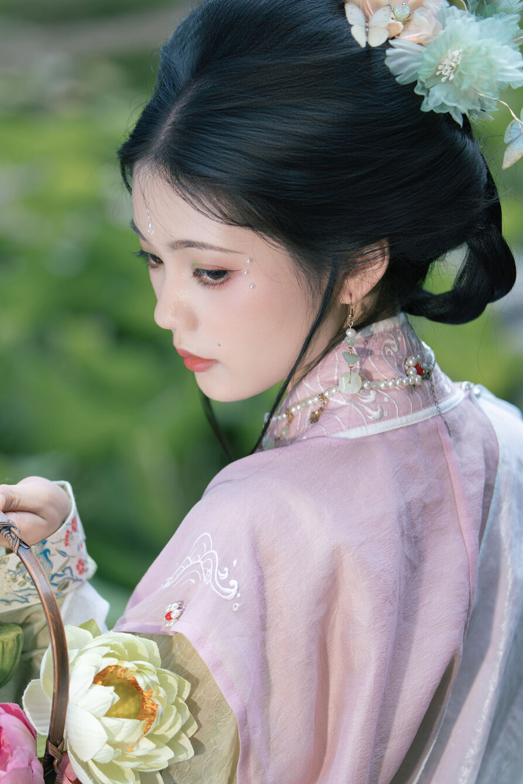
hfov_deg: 11.6
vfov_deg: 17.3
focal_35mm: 118
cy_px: 429
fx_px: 2571
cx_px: 192
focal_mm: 88
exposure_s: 1/400
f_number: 2.8
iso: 100
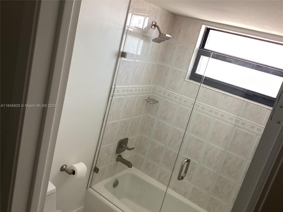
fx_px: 253
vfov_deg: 45.4
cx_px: 142
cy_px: 106
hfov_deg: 58.4
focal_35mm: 31
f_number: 2.4
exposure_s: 1/60
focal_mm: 3.3
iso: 64
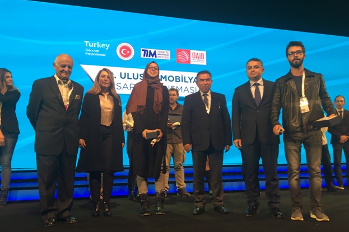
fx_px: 300
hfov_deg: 60.3
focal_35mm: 31
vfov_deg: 42.3
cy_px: 122
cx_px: 170
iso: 100
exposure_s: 1/33
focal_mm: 4.15
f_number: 2.2
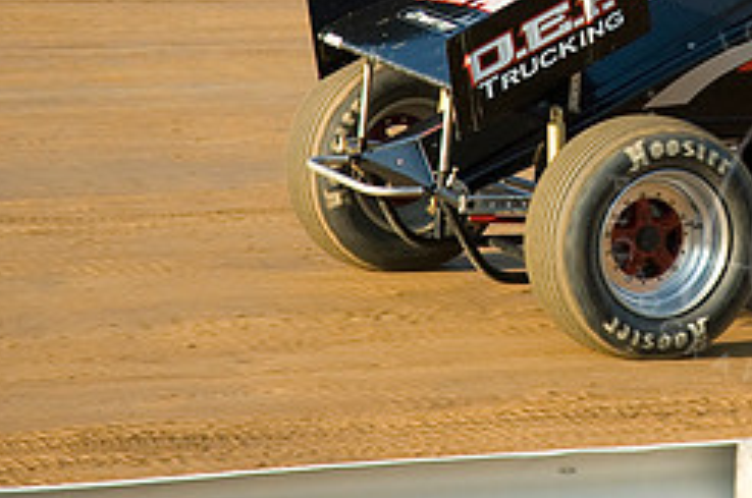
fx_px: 5170
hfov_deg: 8.3
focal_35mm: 248
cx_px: 789
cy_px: -79
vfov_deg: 5.5
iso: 200
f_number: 5.6
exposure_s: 1/500
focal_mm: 70
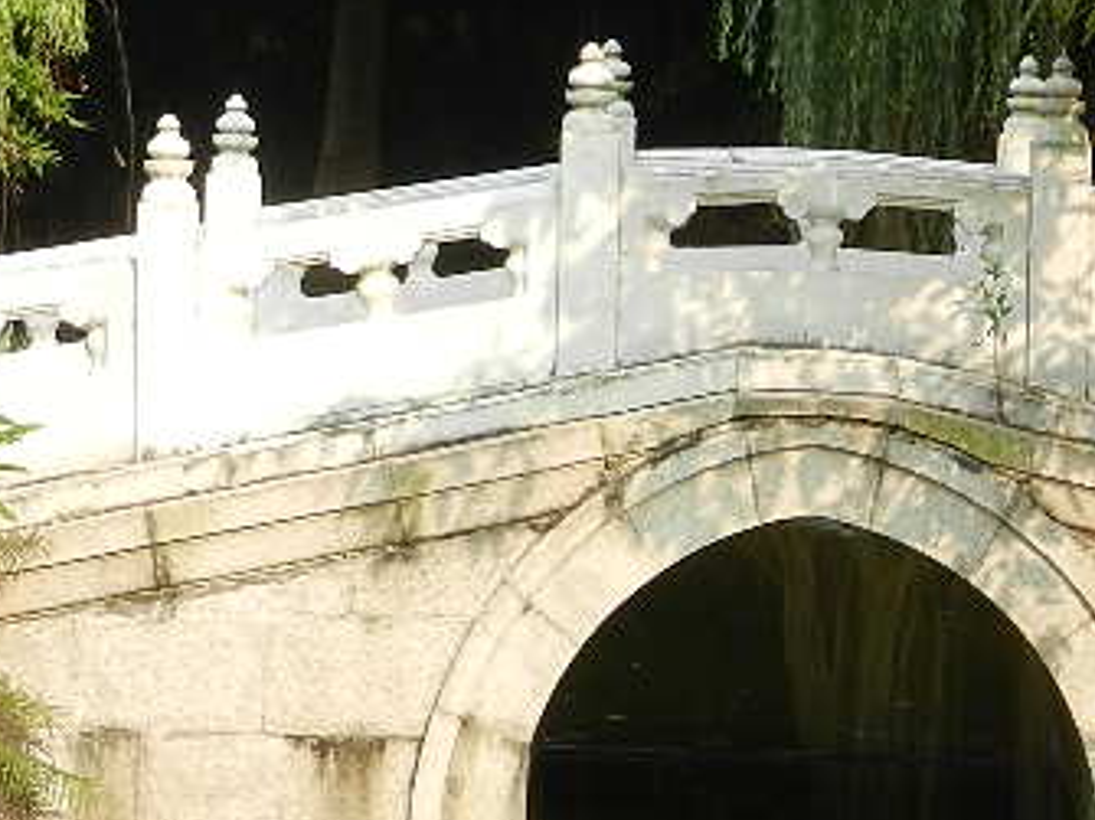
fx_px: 6577
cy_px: 611
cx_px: 1255
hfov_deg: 9.4
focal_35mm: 208
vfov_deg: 7.1
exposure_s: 1/320
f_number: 4.6
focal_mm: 12.3
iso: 160
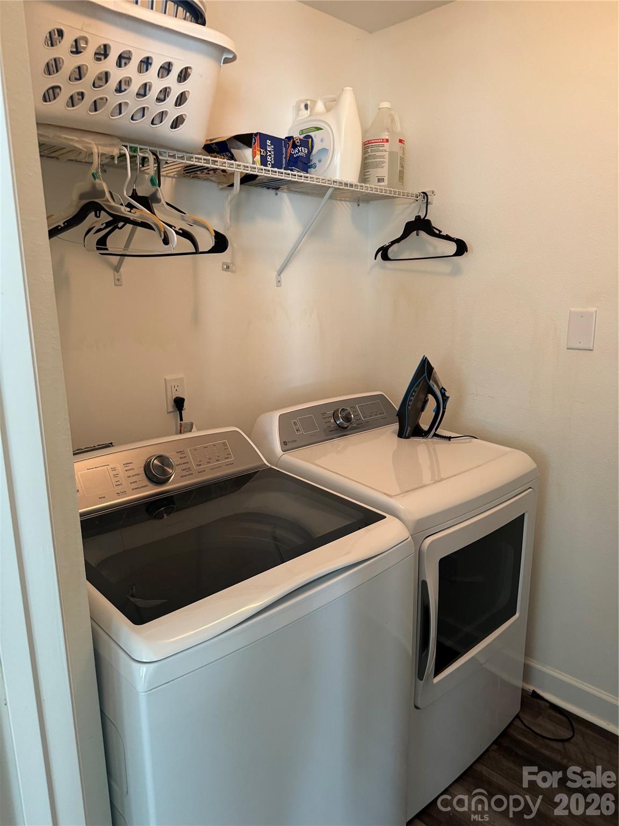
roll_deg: +1.1
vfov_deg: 71.6
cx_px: 310
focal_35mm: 24
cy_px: 413
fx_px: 572
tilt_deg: -13.4
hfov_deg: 56.8
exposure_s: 1/60
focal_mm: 6.76
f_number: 1.78
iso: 320
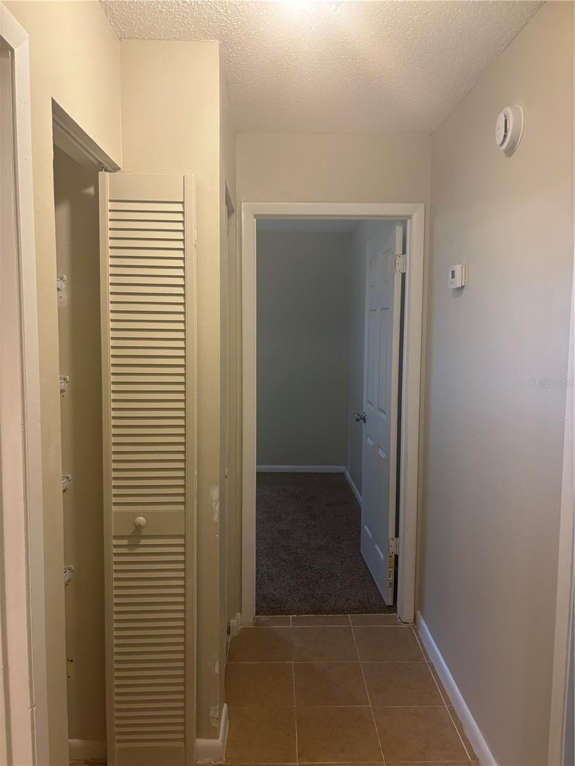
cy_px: 383
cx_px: 288
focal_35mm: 26
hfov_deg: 53.1
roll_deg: -1.4
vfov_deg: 67.3
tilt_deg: -5.3
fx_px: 576
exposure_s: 1/60
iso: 200
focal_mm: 5.96
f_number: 1.6
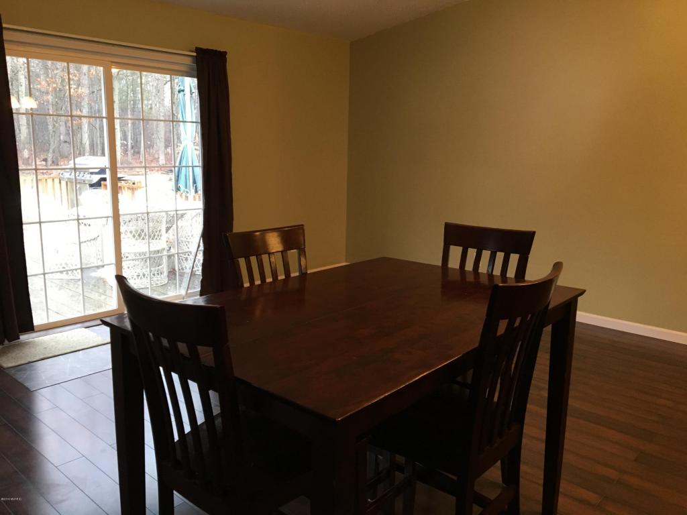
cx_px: 344
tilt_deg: -12.4
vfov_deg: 48.2
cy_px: 258
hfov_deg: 61.7
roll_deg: -0.8
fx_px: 576
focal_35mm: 29
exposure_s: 1/30
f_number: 2.2
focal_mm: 4.15
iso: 125
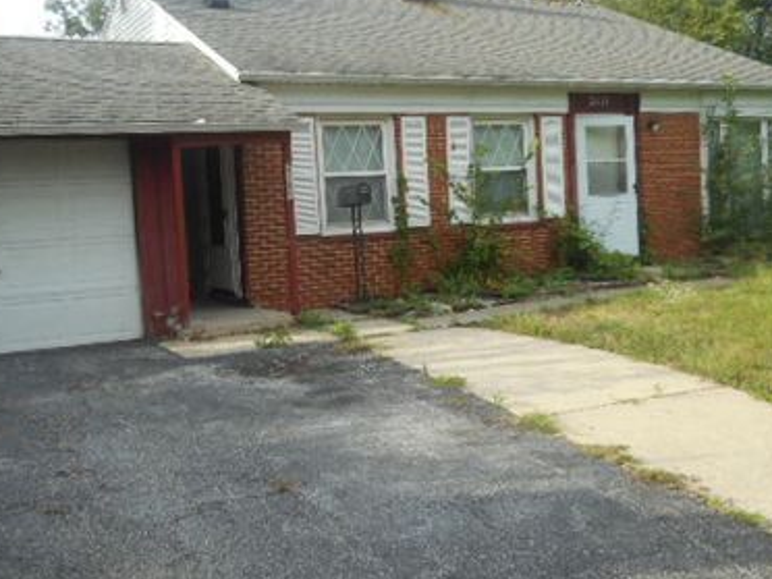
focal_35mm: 39
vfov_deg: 36.7
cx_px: 288
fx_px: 870
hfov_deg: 47.4
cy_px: 240
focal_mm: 5.2
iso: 80
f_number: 4
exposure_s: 1/200
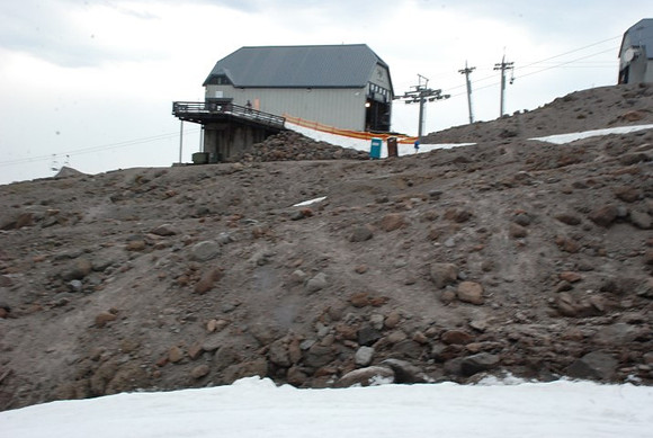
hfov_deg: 46.3
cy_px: 219
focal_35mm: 42
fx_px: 763
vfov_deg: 32.0
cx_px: 326
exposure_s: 1/20
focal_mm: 28
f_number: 20
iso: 1000
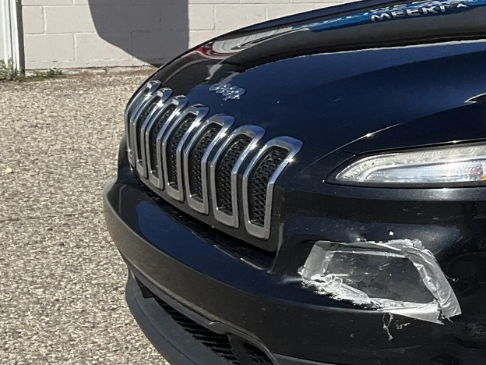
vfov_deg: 15.9
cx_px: 729
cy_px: 147
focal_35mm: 93
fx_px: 1306
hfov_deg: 18.6
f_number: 1.8
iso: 25
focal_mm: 3
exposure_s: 1/2427
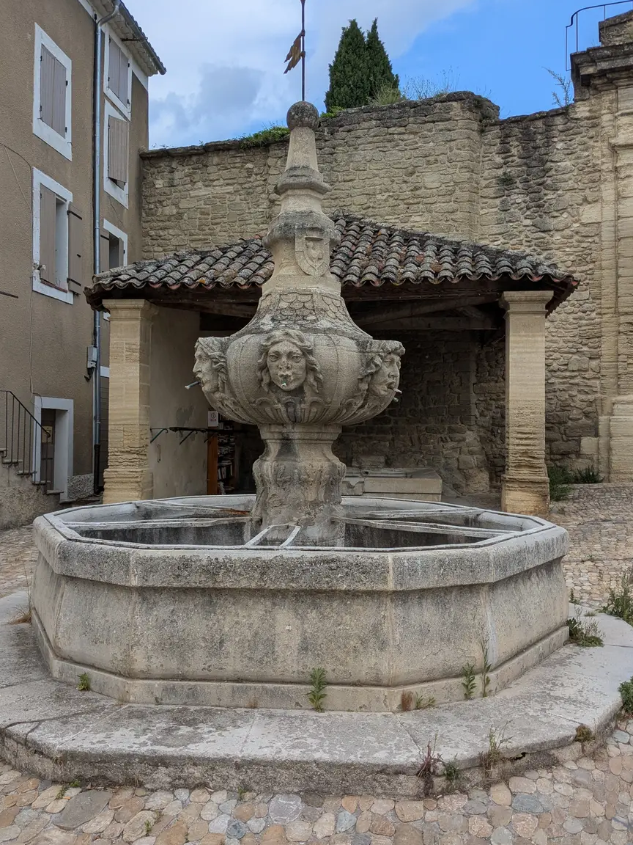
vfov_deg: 59.9
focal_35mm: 30
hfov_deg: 46.8
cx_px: 293
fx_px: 731
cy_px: 393
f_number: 1.73
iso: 41
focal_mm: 4.38
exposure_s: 1/1299
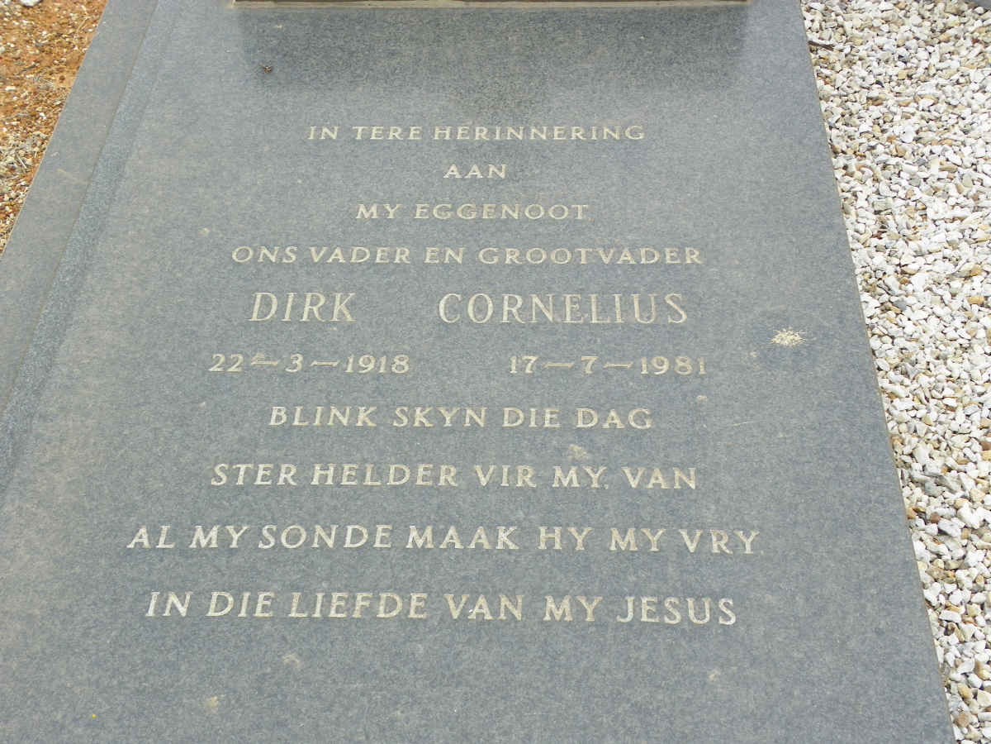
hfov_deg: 36.8
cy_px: 372
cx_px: 496
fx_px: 1489
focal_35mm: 52
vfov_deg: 28.0
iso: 64
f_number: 4
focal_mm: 9.2
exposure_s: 1/250
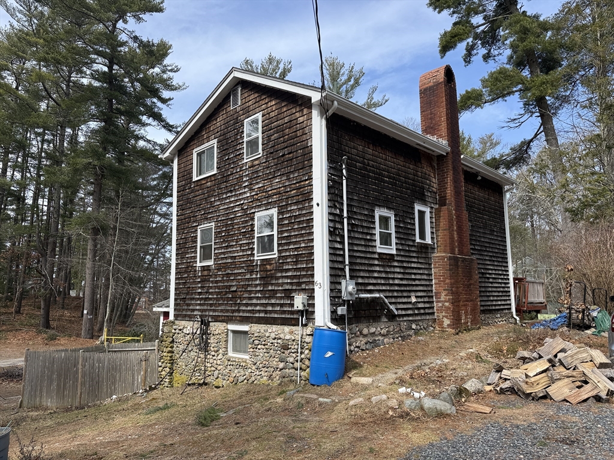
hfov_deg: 71.6
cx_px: 307
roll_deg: -0.5
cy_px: 230
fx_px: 426
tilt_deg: +8.6
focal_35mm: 24
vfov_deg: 56.8
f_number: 1.78
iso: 80
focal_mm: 6.76
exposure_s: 1/2110
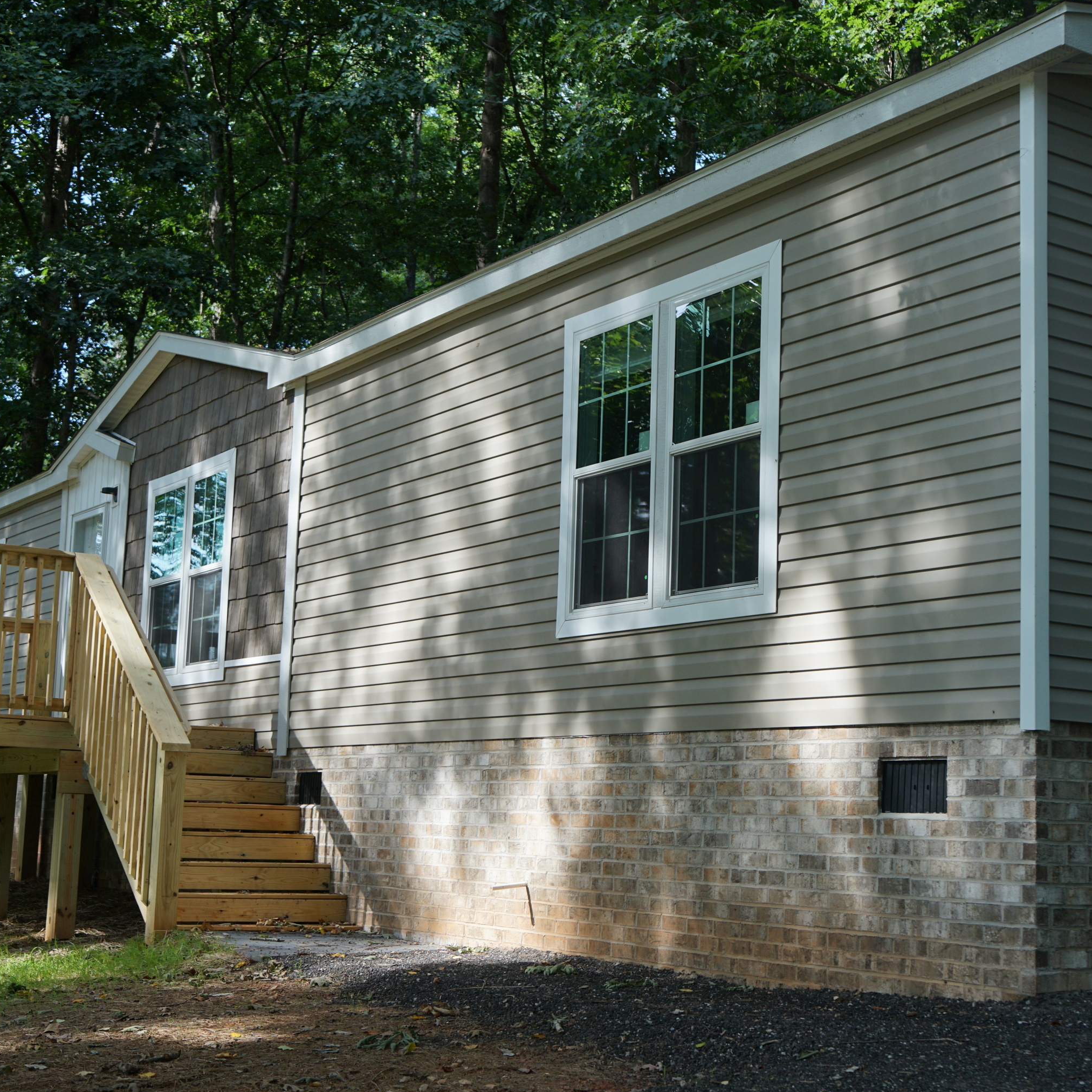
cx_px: 562
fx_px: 1749
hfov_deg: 34.7
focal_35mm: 49
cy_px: 545
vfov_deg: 34.7
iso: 125
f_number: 6.3
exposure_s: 1/125
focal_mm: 38
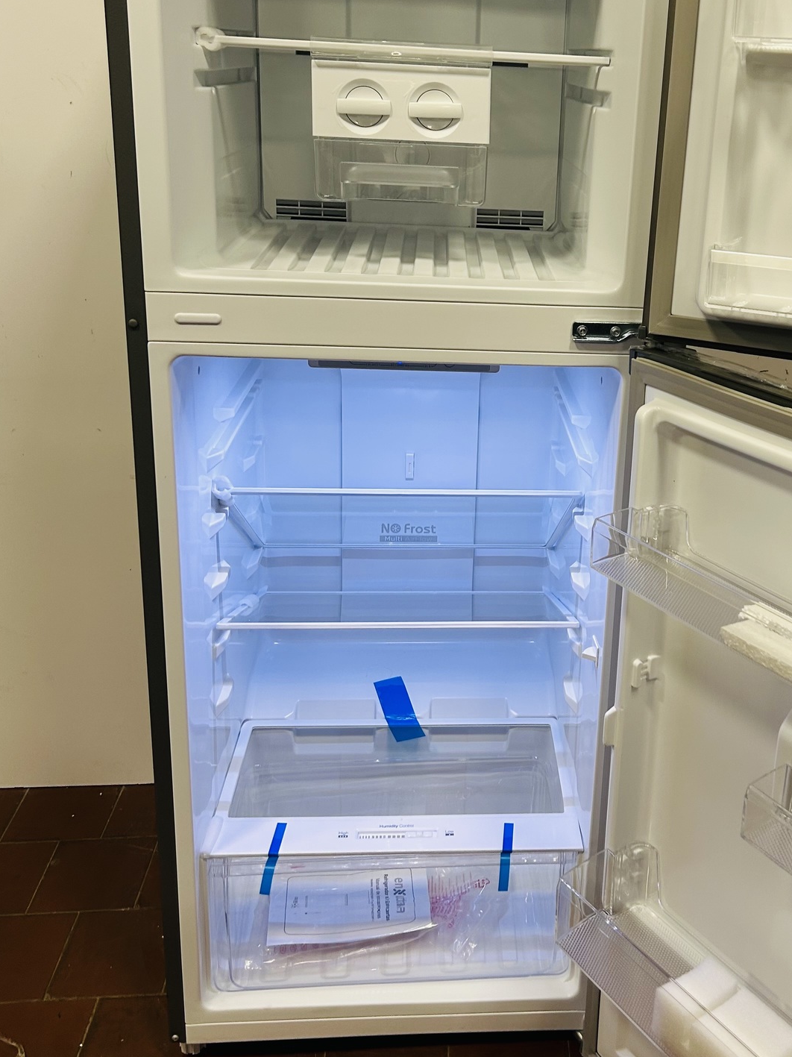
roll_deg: -1.9
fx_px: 1129
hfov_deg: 38.2
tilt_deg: -19.8
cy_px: 413
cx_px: 536
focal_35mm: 37
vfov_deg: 49.8
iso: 80
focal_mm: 5.7
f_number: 1.5
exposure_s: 1/50
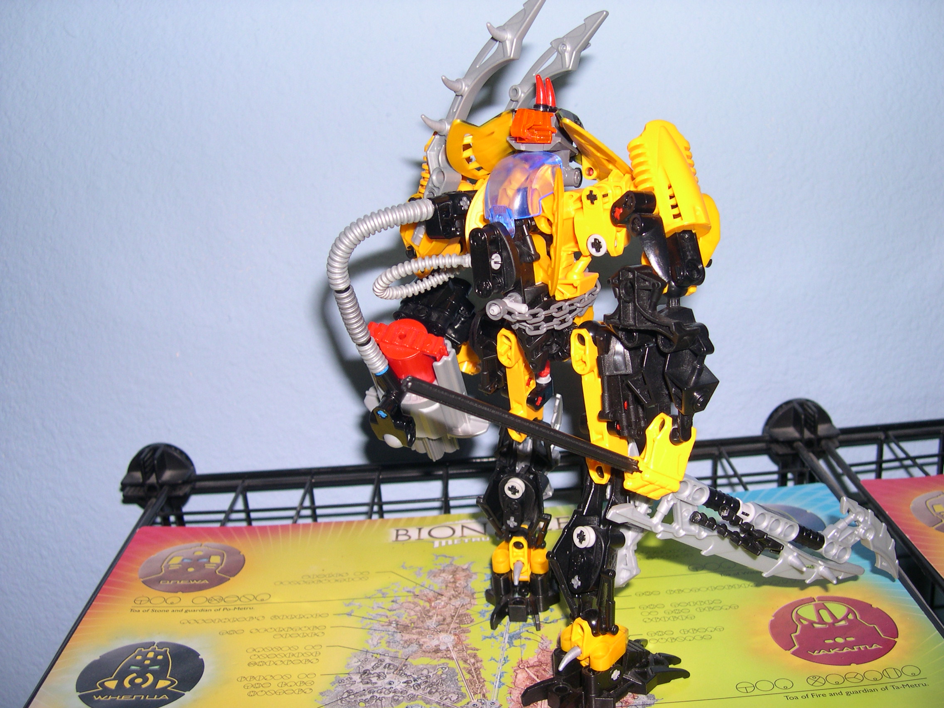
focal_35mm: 38
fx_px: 1036
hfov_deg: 49.0
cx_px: 472
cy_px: 354
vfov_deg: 37.7
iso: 100
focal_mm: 8
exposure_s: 1/60
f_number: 2.8
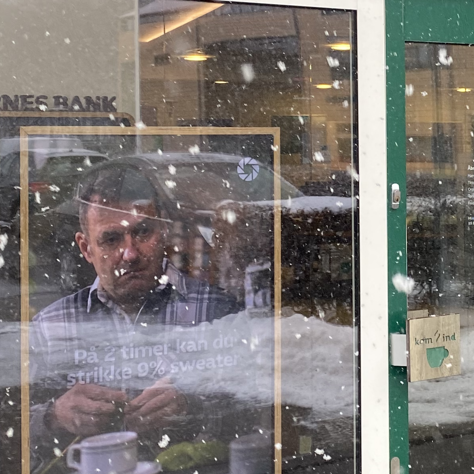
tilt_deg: +4.7
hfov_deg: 21.5
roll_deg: -0.1
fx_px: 1208
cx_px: 454
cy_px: 169
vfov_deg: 22.1
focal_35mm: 78
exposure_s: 1/121
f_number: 1.8
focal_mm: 4.25
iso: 32
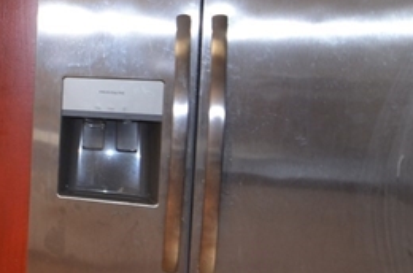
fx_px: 744
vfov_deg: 20.7
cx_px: -324
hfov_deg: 21.2
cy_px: 81
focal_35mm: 65
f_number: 4
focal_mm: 11
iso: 200
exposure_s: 1/60
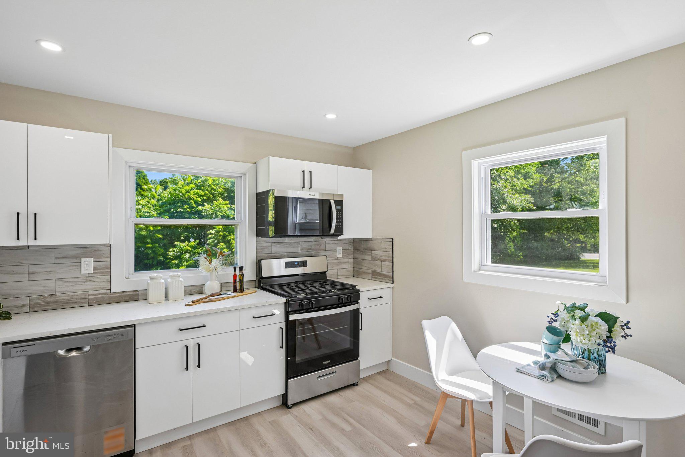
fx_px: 342
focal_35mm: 18
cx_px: 342
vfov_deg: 67.4
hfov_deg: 90.0
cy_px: 228
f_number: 8
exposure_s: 1/20
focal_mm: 18
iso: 100
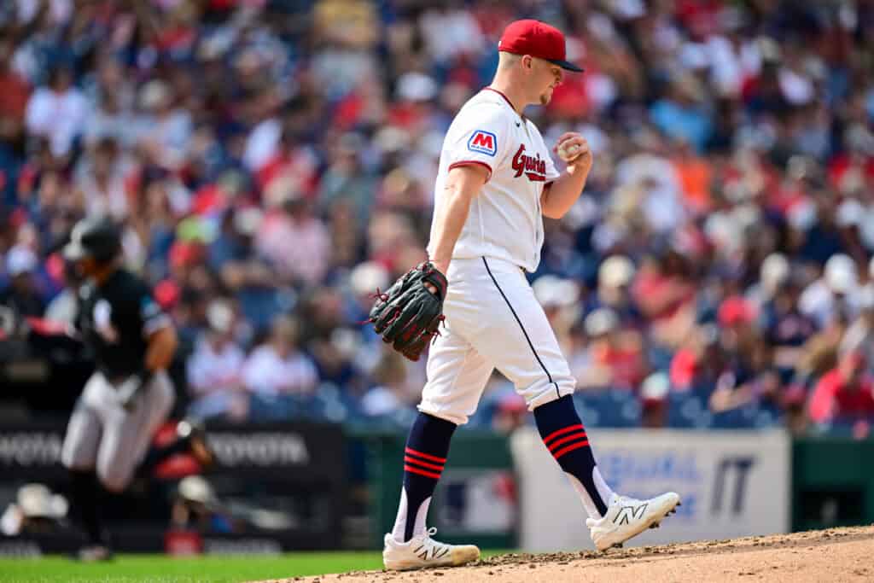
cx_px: 437
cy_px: 292
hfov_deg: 5.2
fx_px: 9712
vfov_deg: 3.4
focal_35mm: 400
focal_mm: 400
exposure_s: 1/6400
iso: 500
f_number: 2.8
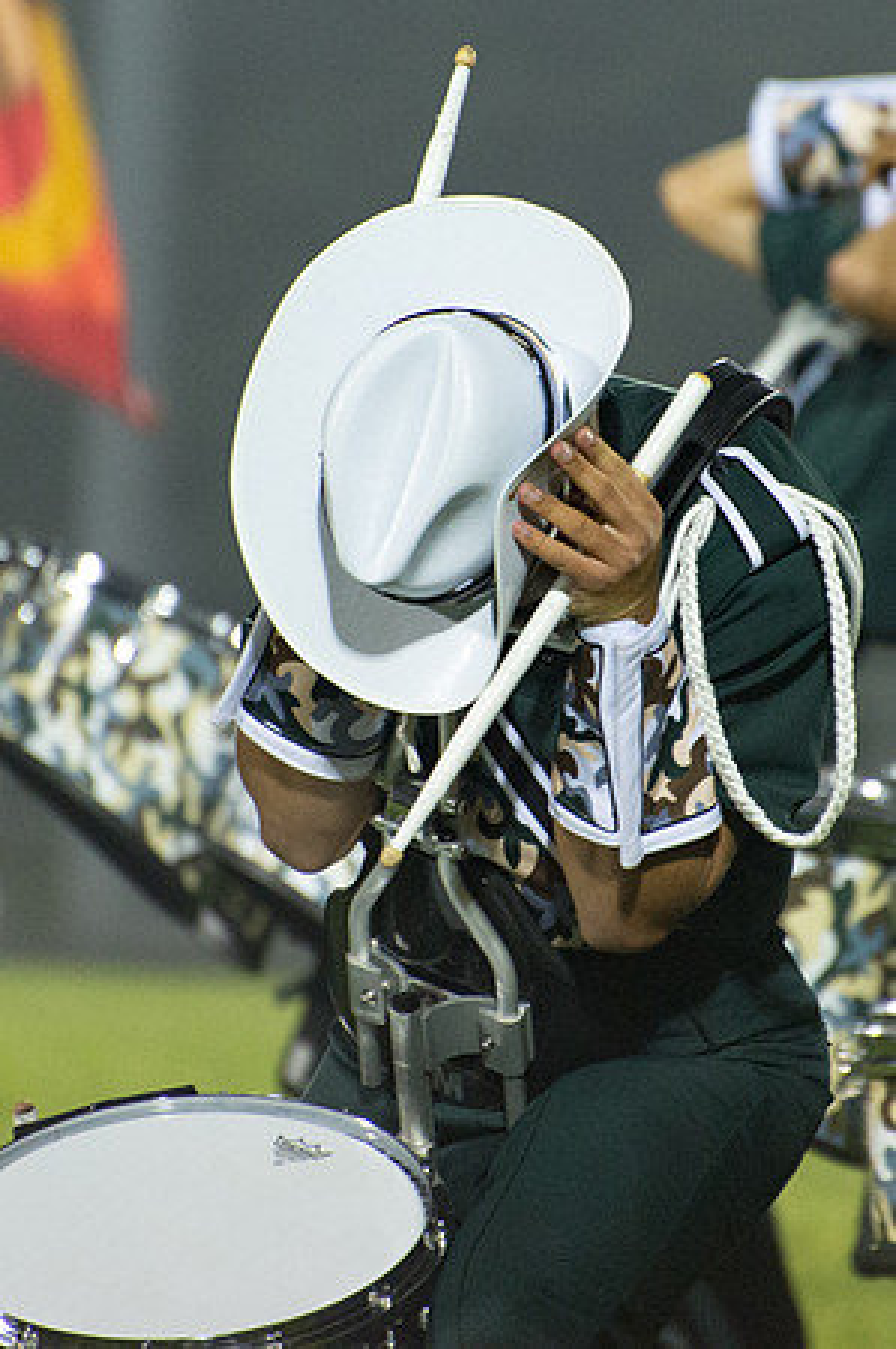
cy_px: 464
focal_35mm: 591
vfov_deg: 3.5
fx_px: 22109
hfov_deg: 2.3
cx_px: 690
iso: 3600
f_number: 5.6
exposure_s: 1/160
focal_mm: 300
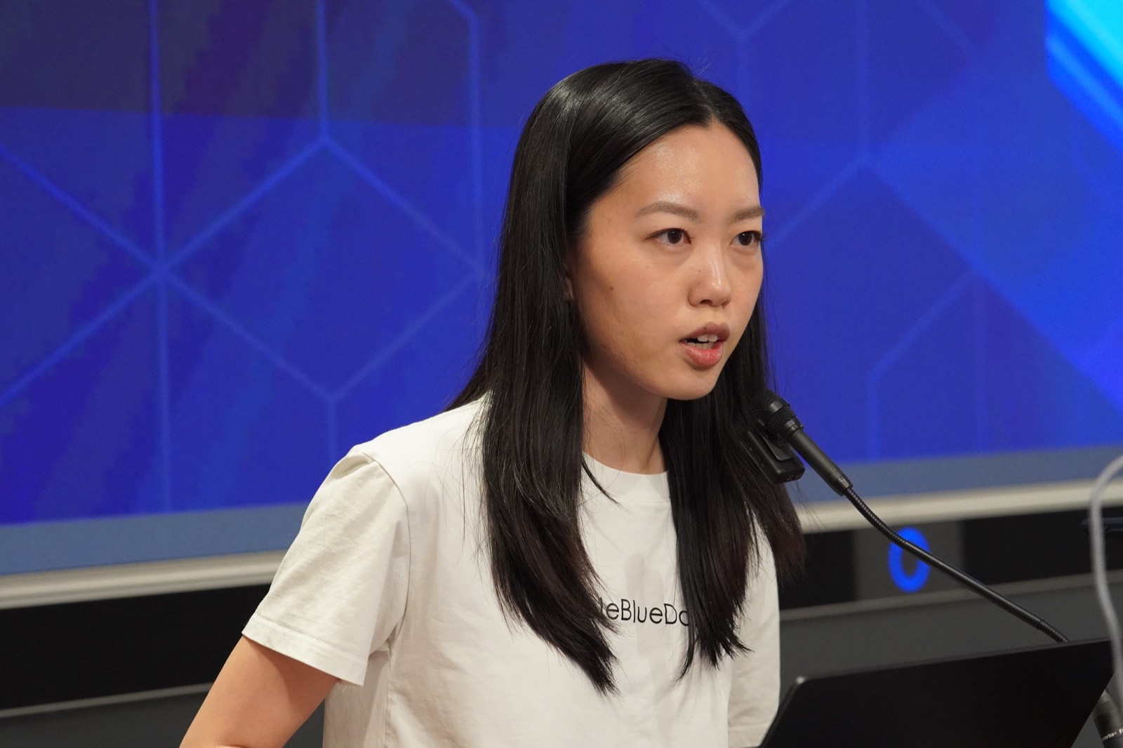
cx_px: 562
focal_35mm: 112
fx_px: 3508
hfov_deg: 18.2
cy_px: 374
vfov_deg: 12.2
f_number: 4
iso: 4000
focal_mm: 75
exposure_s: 1/160
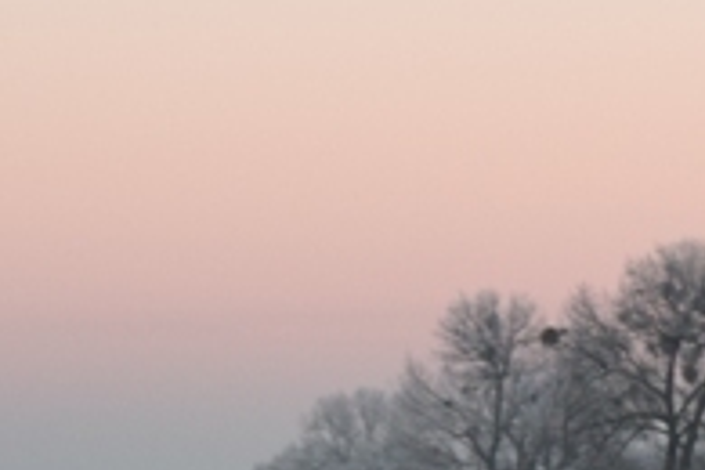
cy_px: 389
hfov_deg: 9.4
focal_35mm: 217
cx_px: 803
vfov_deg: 6.3
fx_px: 4249
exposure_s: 1/60
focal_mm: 44
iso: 800
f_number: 8
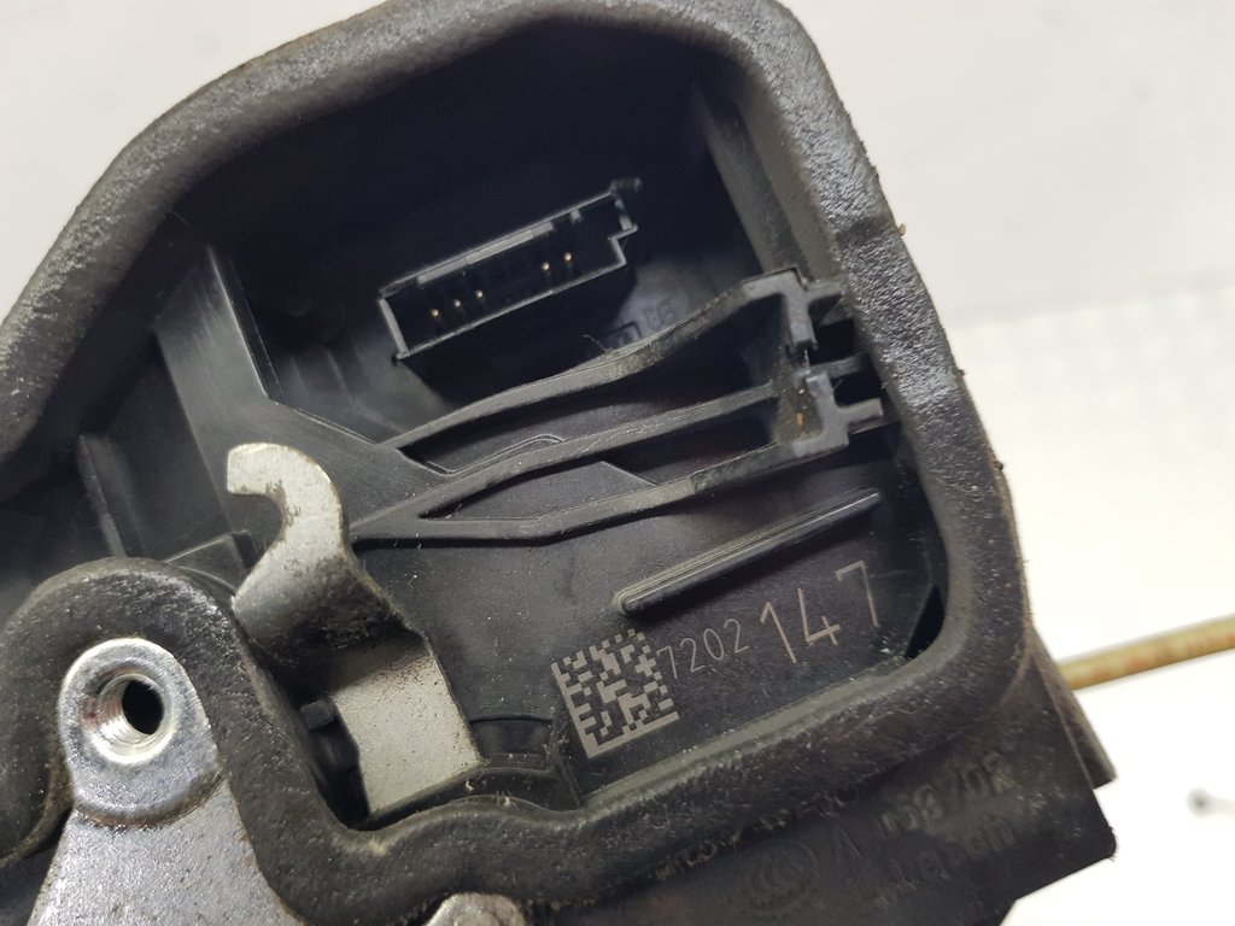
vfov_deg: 53.1
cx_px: 618
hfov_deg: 67.3
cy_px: 463
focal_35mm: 26
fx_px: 928
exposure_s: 1/100
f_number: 1.7
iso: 100
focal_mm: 4.2
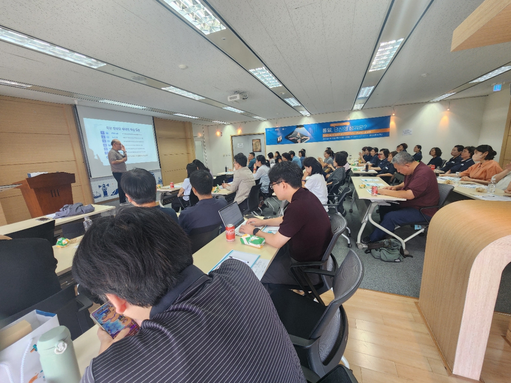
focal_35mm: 13
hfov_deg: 106.2
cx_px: 256
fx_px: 192
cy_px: 192
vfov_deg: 89.9
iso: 125
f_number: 2.2
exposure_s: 1/60
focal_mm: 2.2
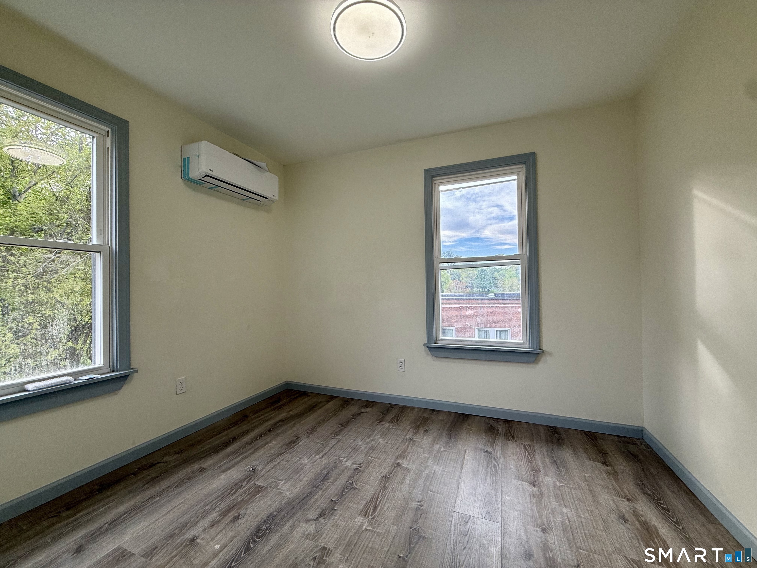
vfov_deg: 85.7
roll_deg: +1.0
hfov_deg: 102.1
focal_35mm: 14
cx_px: 378
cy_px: 284
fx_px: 306
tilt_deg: +2.4
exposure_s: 1/136
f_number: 2.2
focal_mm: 2.22
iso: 64
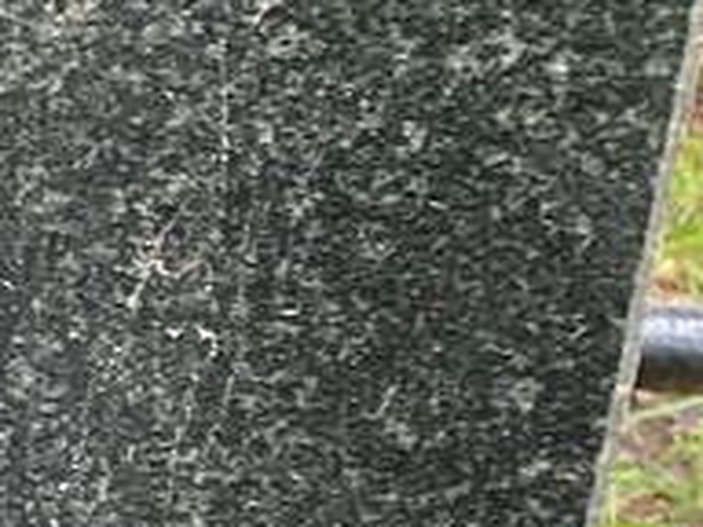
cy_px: 889
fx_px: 3960
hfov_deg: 8.8
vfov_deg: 7.4
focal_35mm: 195
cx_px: -1201
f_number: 1.8
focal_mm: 4.25
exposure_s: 1/121
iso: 64
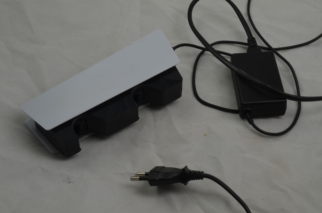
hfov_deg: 32.9
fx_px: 545
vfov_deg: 22.2
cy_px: 105
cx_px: 162
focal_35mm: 61
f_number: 20
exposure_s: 1/2.5
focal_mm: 40
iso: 100
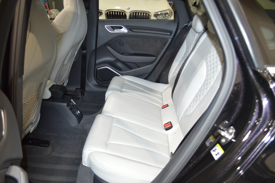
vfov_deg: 43.5
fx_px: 229
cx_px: 138
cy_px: 92
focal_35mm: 30
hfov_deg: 62.0
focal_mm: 20
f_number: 3.8
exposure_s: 1/60
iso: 1400
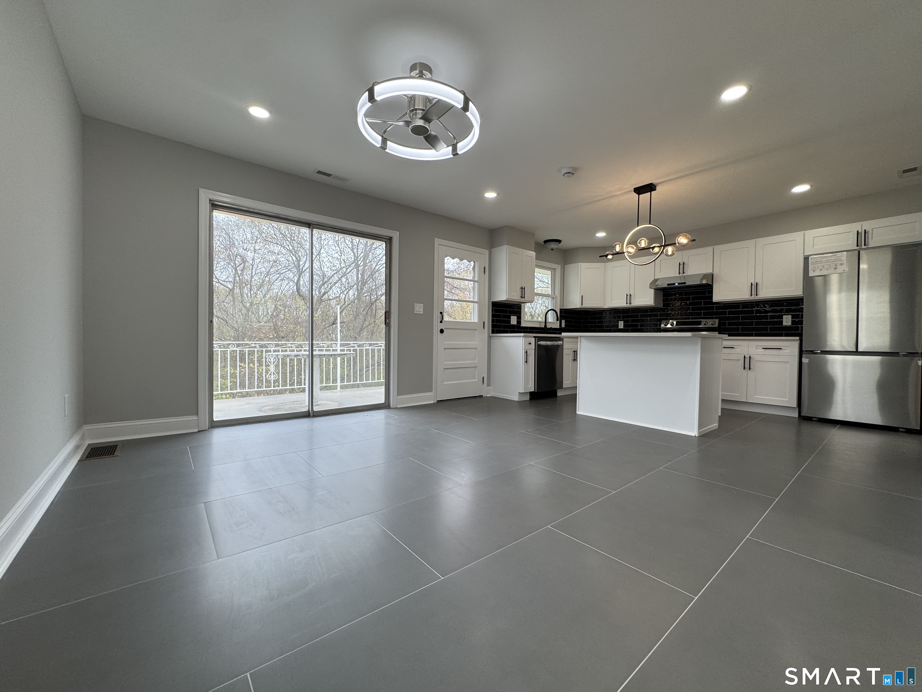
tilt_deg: -1.5
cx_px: 461
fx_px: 373
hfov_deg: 102.1
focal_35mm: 14
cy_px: 346
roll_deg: -0.9
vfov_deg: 85.7
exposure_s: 1/120
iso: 64
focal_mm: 2.22
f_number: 2.2
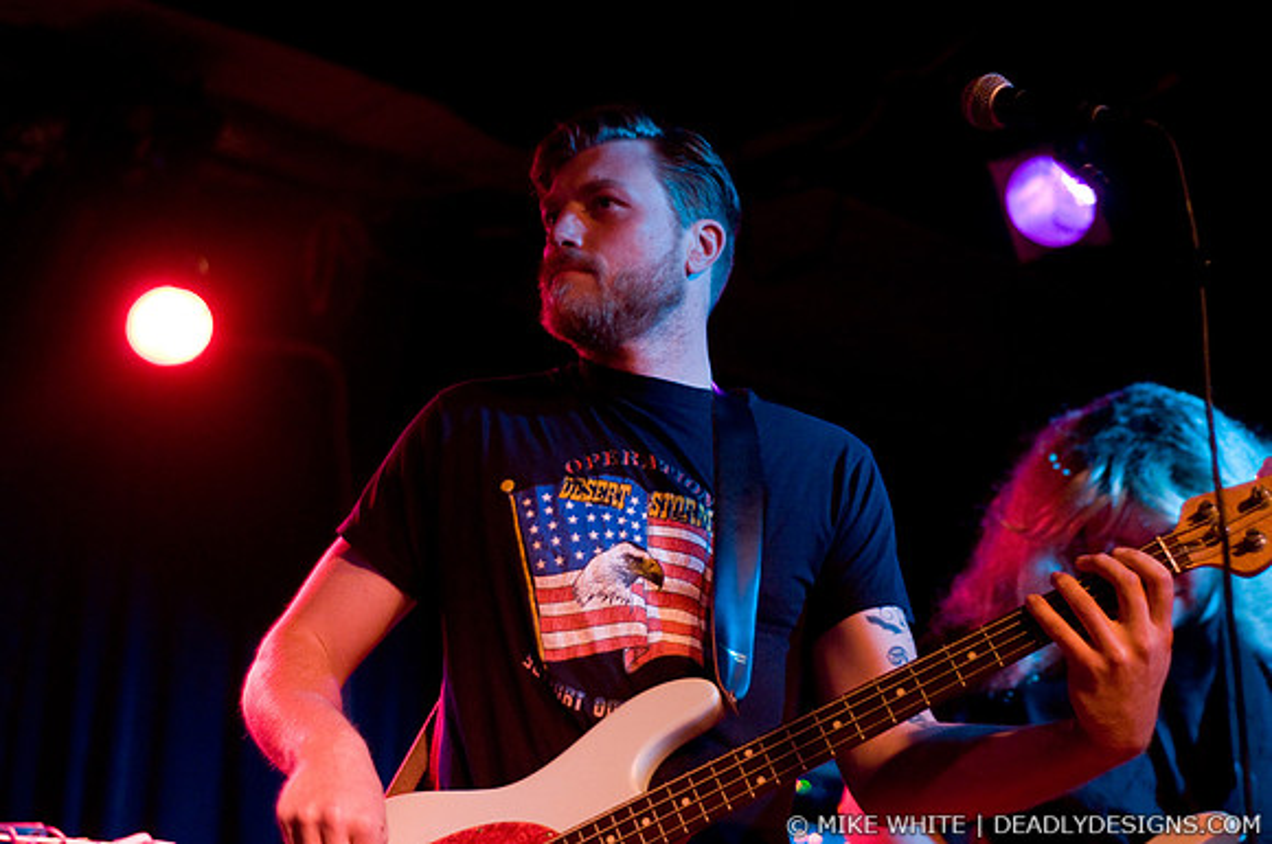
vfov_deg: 18.1
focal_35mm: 75
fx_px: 2646
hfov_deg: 27.0
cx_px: 636
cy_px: 422
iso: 1000
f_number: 1.8
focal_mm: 50
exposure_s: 1/40
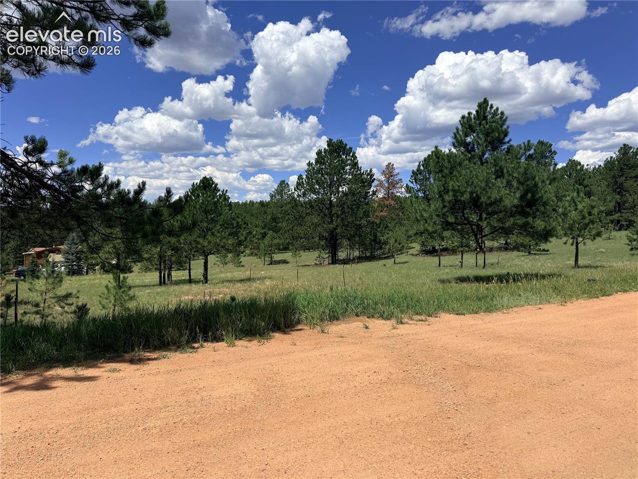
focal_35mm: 24
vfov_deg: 56.8
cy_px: 240
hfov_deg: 71.6
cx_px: 319
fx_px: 442
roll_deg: -0.1
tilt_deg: -1.6
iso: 80
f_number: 1.78
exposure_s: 1/7353
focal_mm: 6.76
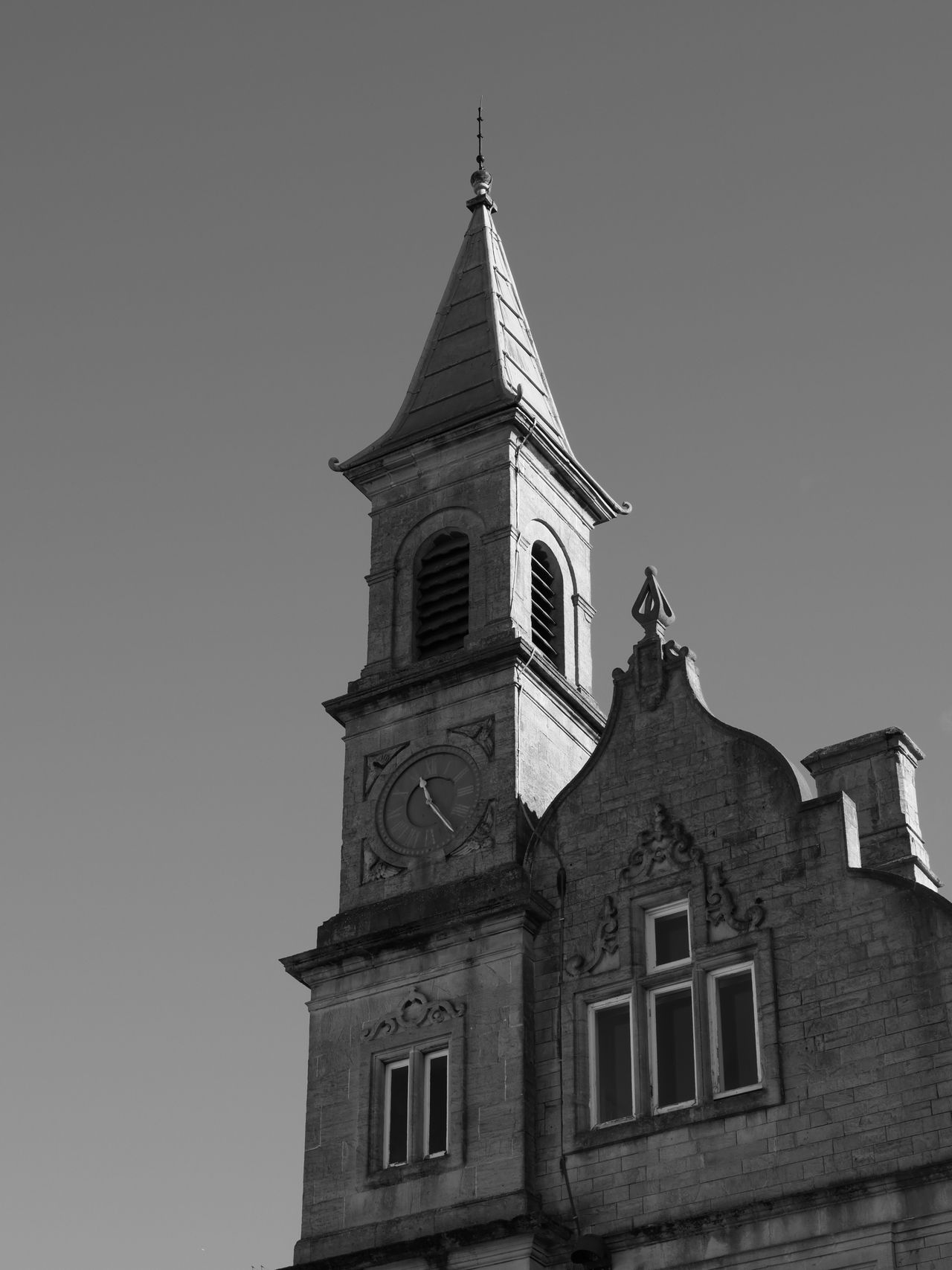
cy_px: 635
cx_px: 476
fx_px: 2494
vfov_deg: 28.6
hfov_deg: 21.6
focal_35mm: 68
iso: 200
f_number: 8
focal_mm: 34
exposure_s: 1/250
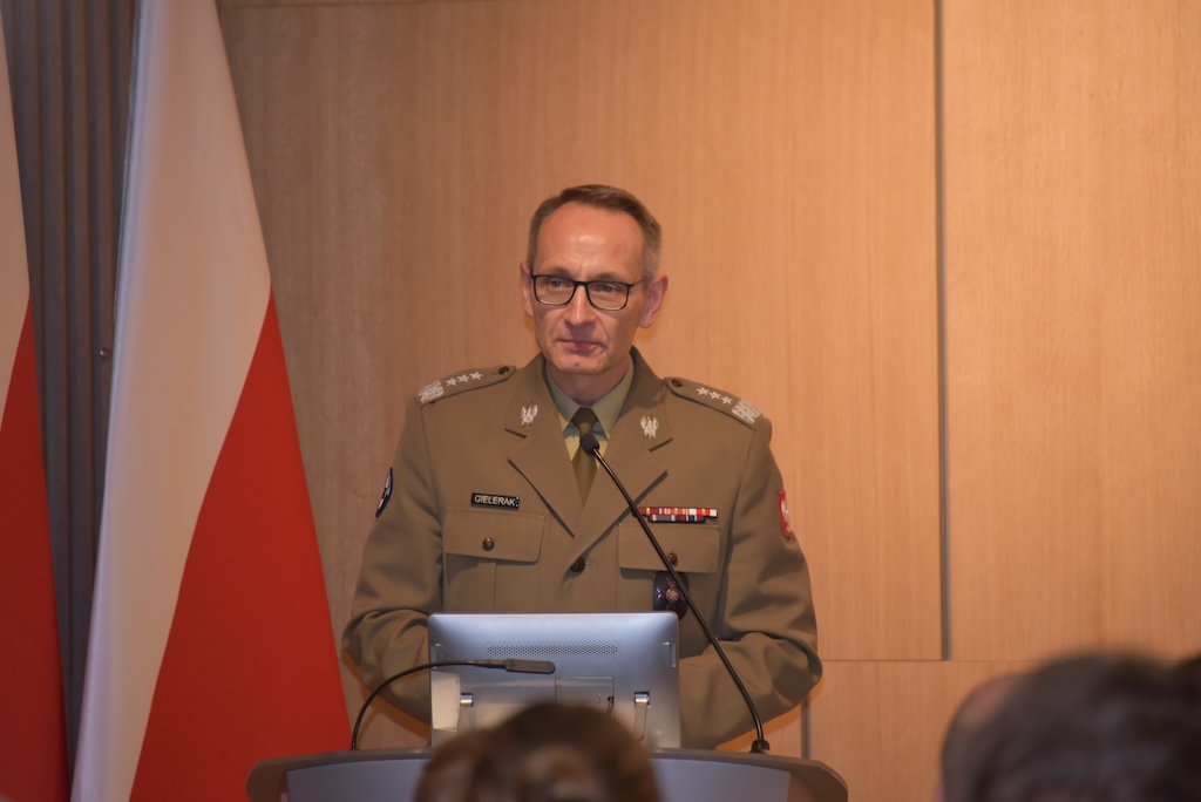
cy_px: 401
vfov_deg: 4.6
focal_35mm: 300
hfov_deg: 6.9
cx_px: 600
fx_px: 10014
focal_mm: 300
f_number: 5.6
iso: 2500
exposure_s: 1/60
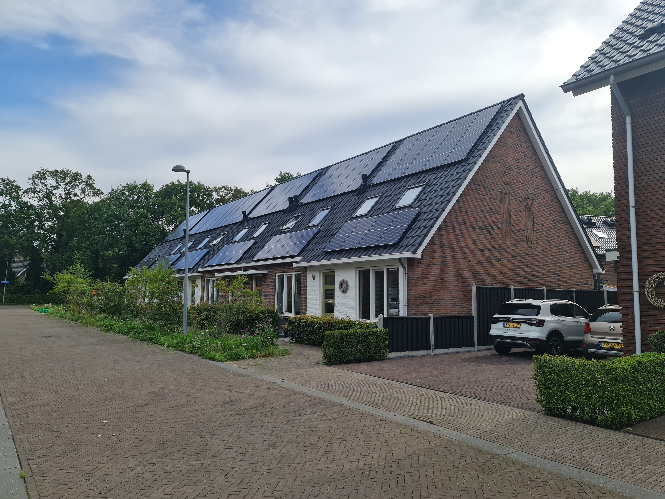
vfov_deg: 54.9
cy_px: 250
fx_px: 480
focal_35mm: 25
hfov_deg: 69.4
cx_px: 332
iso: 50
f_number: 1.8
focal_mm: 7
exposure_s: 1/1056
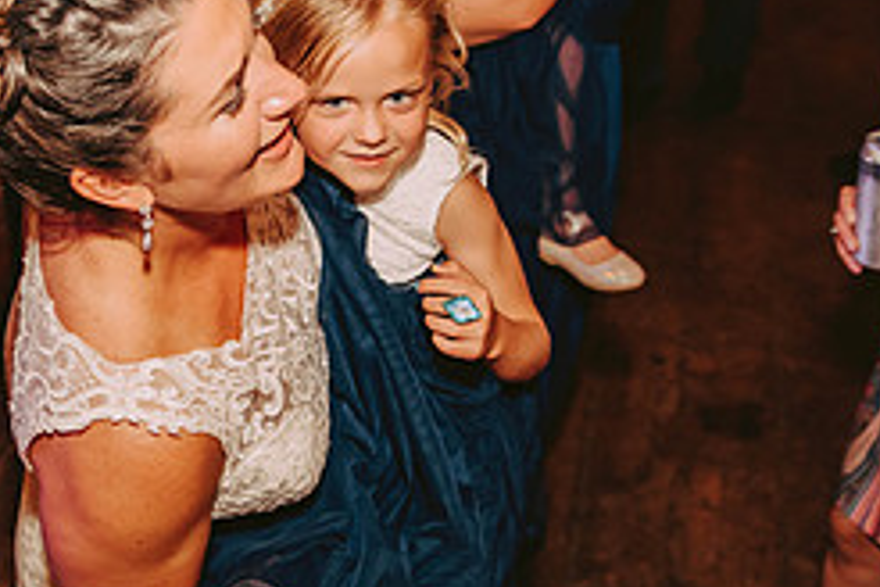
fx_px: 1613
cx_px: 190
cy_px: 184
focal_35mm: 66
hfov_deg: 29.9
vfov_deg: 20.5
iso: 1250
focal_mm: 28
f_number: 2.8
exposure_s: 1/125
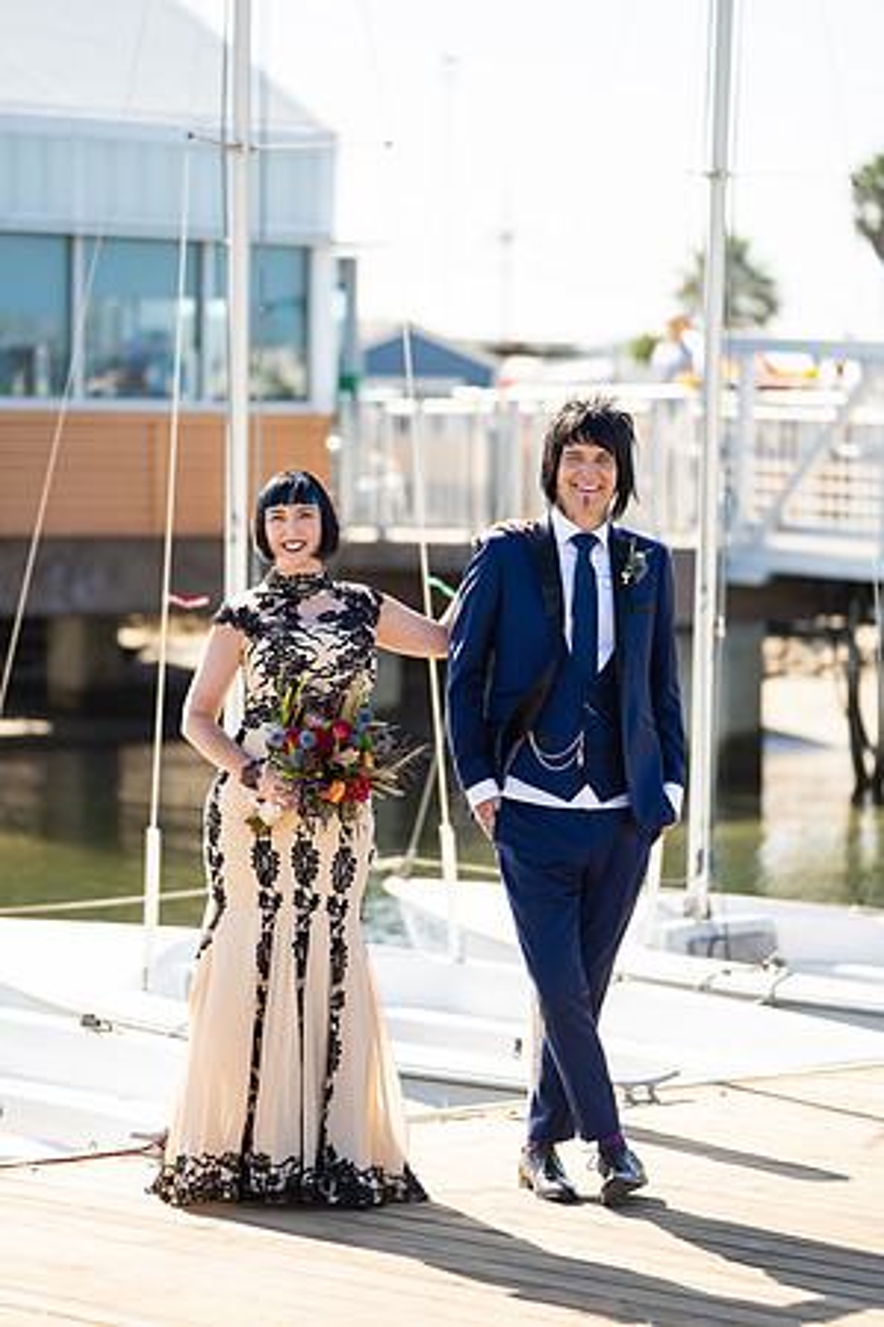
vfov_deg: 15.6
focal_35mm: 131
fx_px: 4825
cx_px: 442
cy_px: 664
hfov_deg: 10.5
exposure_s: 1/1250
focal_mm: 131
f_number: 2.8
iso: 200
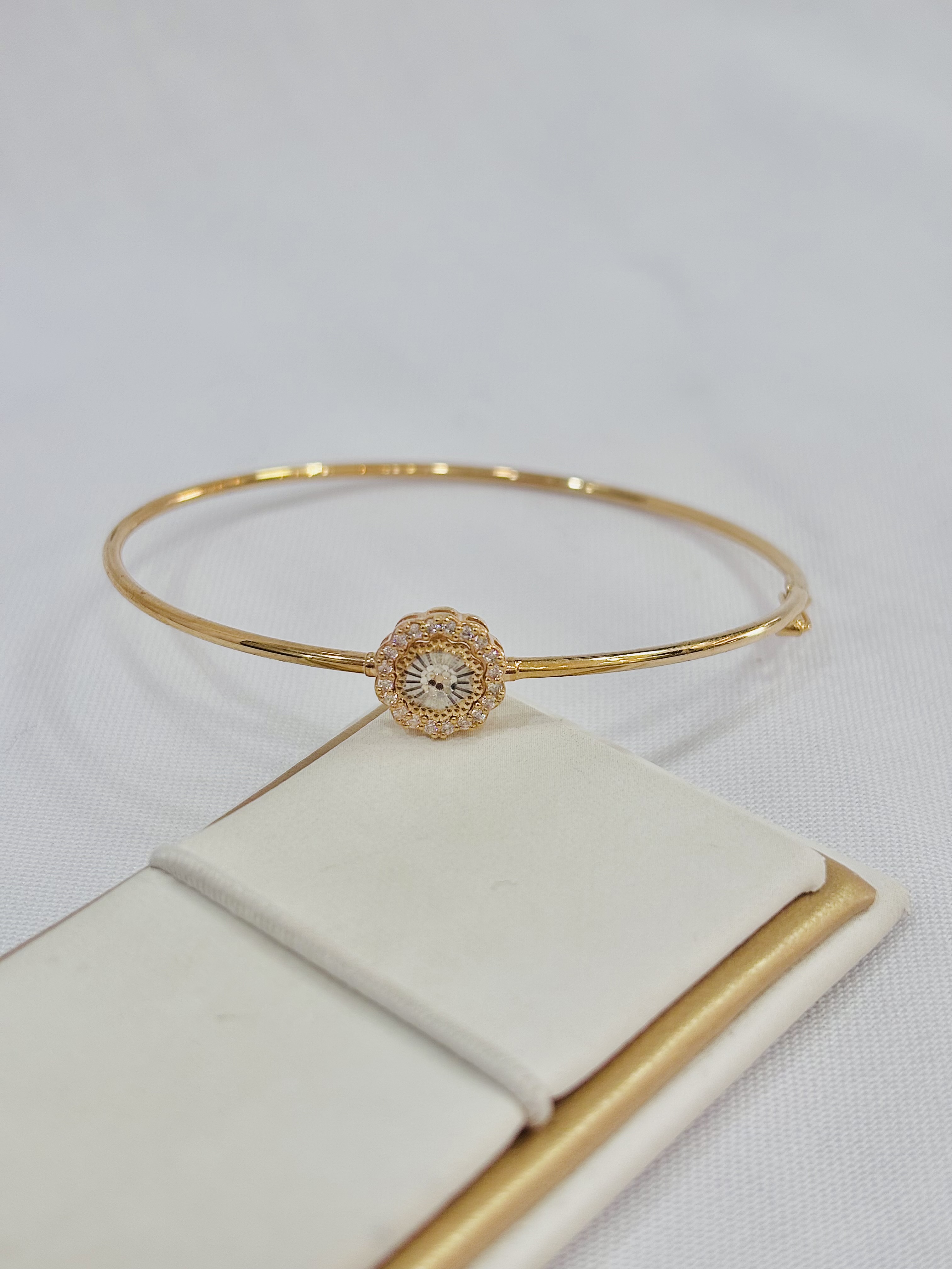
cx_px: 476
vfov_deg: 36.8
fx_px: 1907
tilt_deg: -36.8
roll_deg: +0.4
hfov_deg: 28.0
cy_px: 634
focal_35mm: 52
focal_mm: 5.96
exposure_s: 1/170
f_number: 1.6
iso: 32
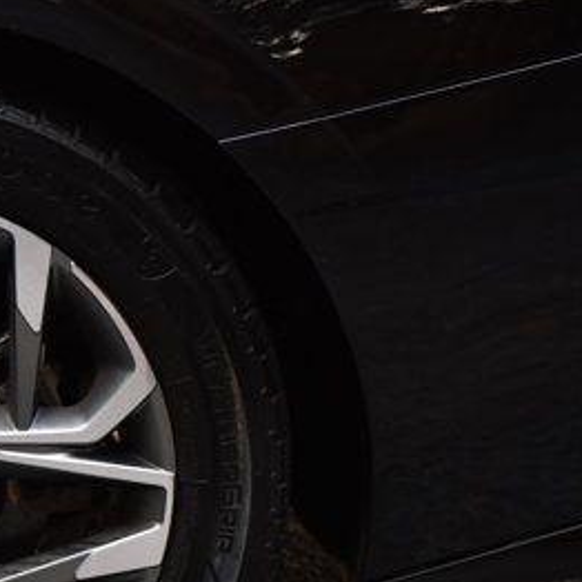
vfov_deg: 5.7
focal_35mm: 305
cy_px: 417
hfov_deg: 5.7
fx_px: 5802
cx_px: -122
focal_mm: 98
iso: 360
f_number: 5.6
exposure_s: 1/250
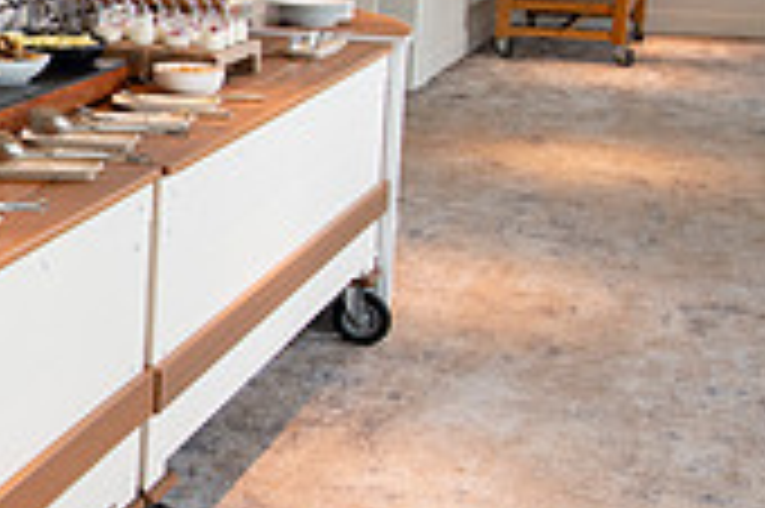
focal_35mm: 77
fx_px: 1635
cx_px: -292
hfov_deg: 22.8
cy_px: 79
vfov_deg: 17.5
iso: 400
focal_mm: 22
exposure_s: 1/60
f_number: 6.3
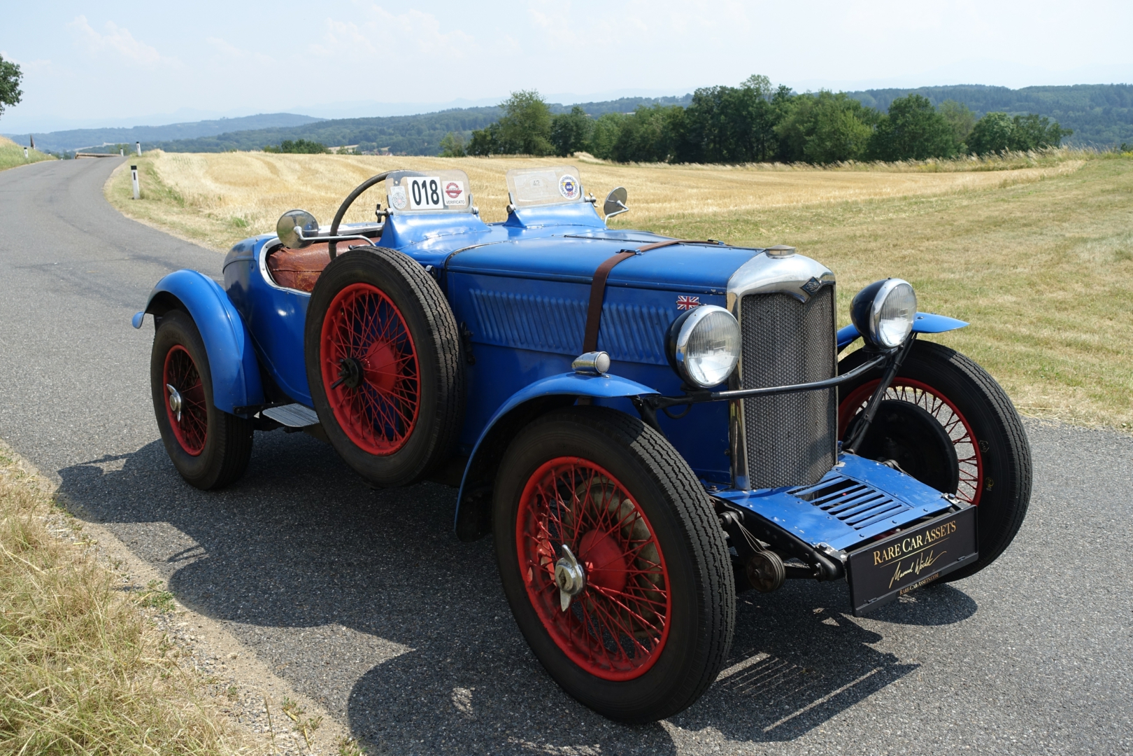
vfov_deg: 38.9
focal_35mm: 34
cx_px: 566
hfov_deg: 55.8
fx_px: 1070
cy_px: 378
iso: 125
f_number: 4
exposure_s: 1/100
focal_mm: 12.35
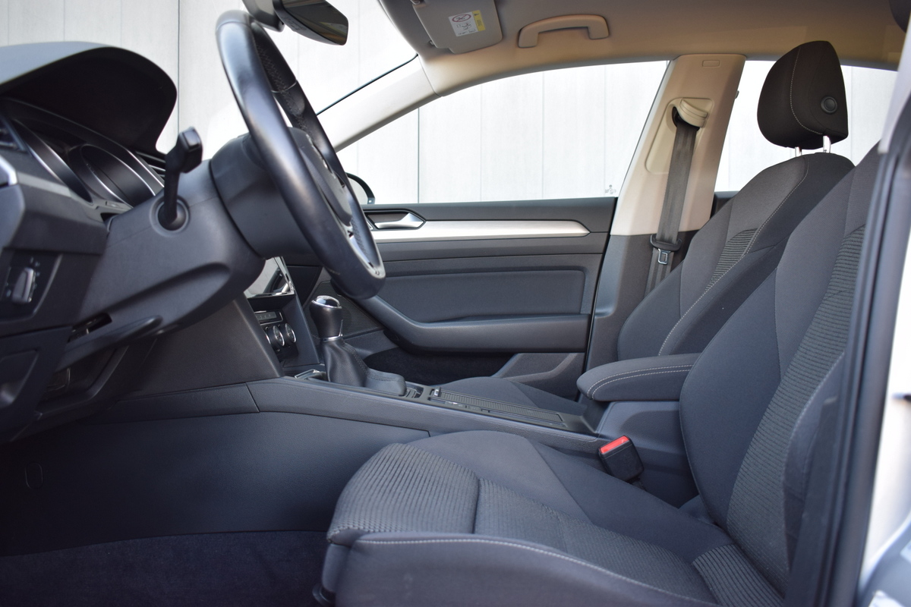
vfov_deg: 38.4
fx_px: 873
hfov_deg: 55.1
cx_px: 456
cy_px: 304
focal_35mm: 34
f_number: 4
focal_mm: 23
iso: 400
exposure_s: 1/60
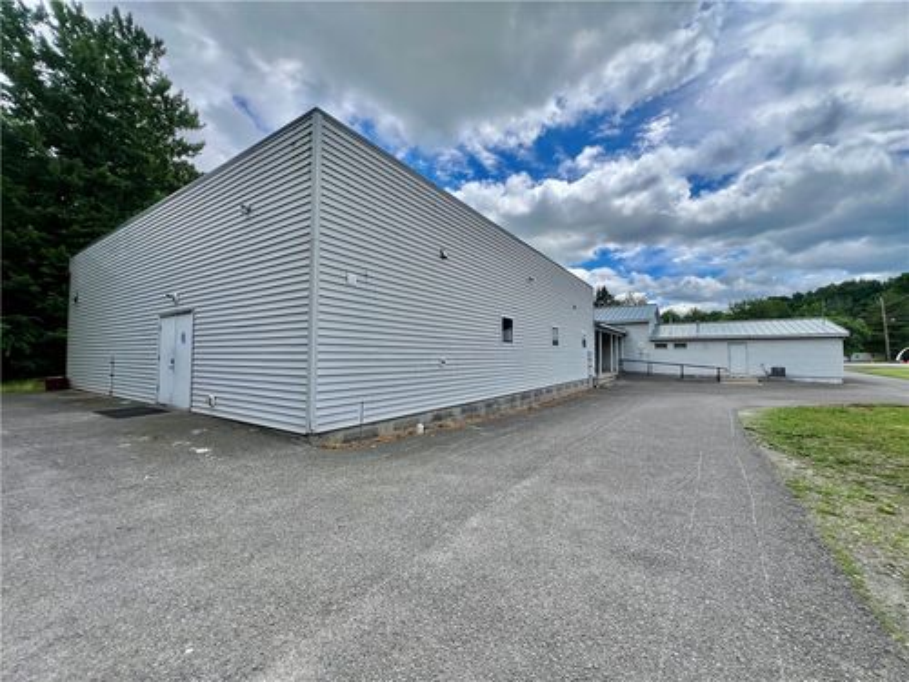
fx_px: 341
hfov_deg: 106.2
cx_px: 454
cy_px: 341
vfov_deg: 89.9
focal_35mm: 13
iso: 32
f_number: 1.8
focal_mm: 1.57
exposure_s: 1/1004
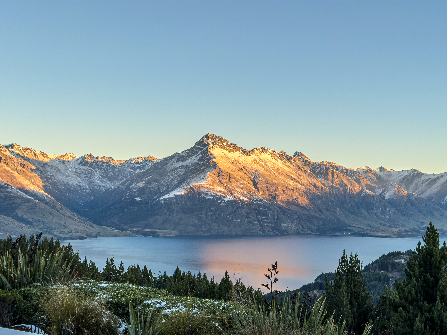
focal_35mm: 48
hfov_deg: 39.7
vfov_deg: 30.3
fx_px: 620
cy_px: 168
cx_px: 224
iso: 64
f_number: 1.8
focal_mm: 6.76
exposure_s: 1/1150
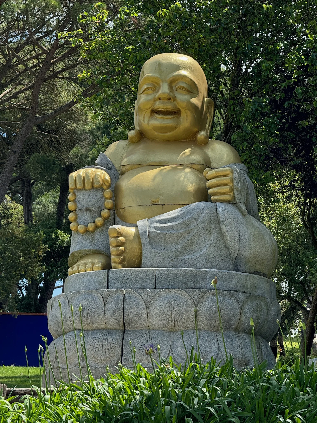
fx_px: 1465
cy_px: 212
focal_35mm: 120
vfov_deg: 16.4
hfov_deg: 12.3
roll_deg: +0.7
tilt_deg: +13.7
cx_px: 158
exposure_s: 1/486
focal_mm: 15.66
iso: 50
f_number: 2.8
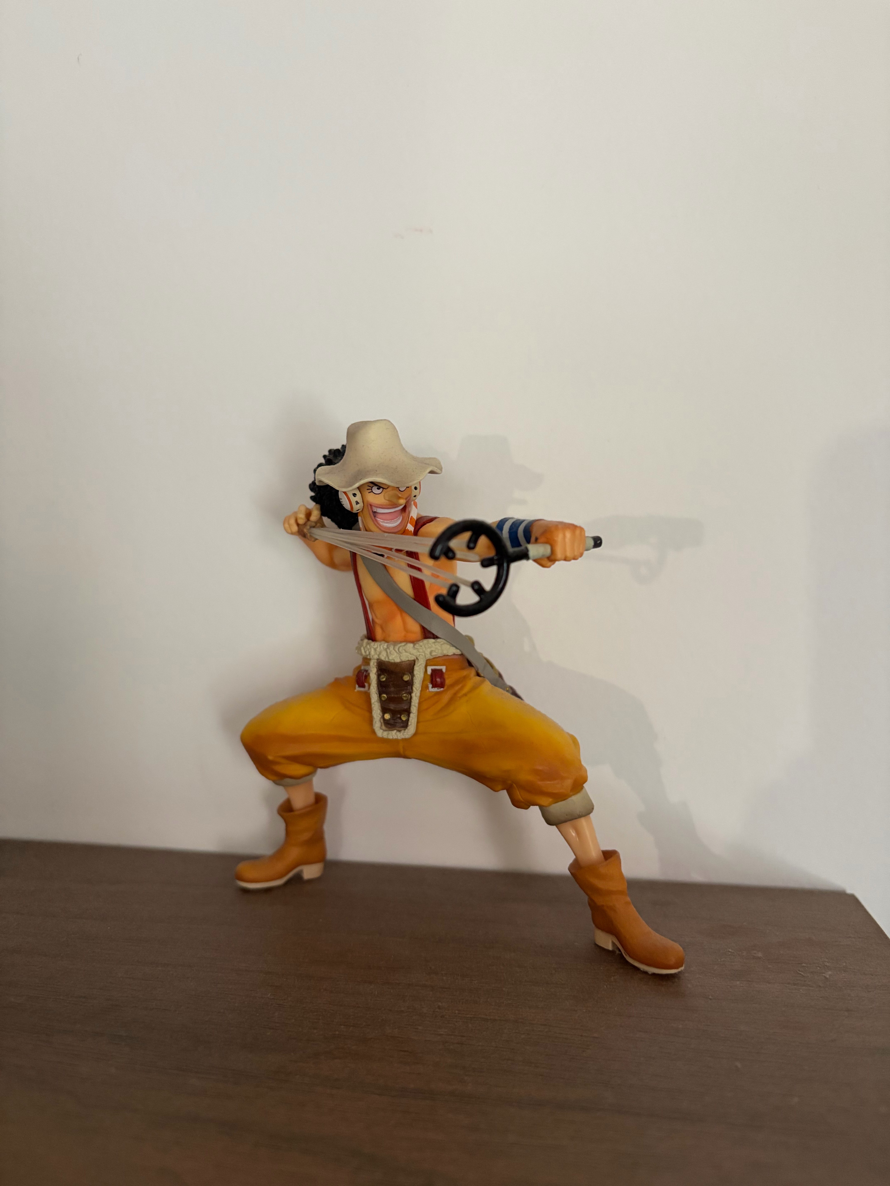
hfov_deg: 53.1
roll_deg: -1.4
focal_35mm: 26
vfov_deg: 67.3
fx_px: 891
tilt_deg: -3.0
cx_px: 445
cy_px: 593
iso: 500
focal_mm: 5.96
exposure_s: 1/58
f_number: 1.6
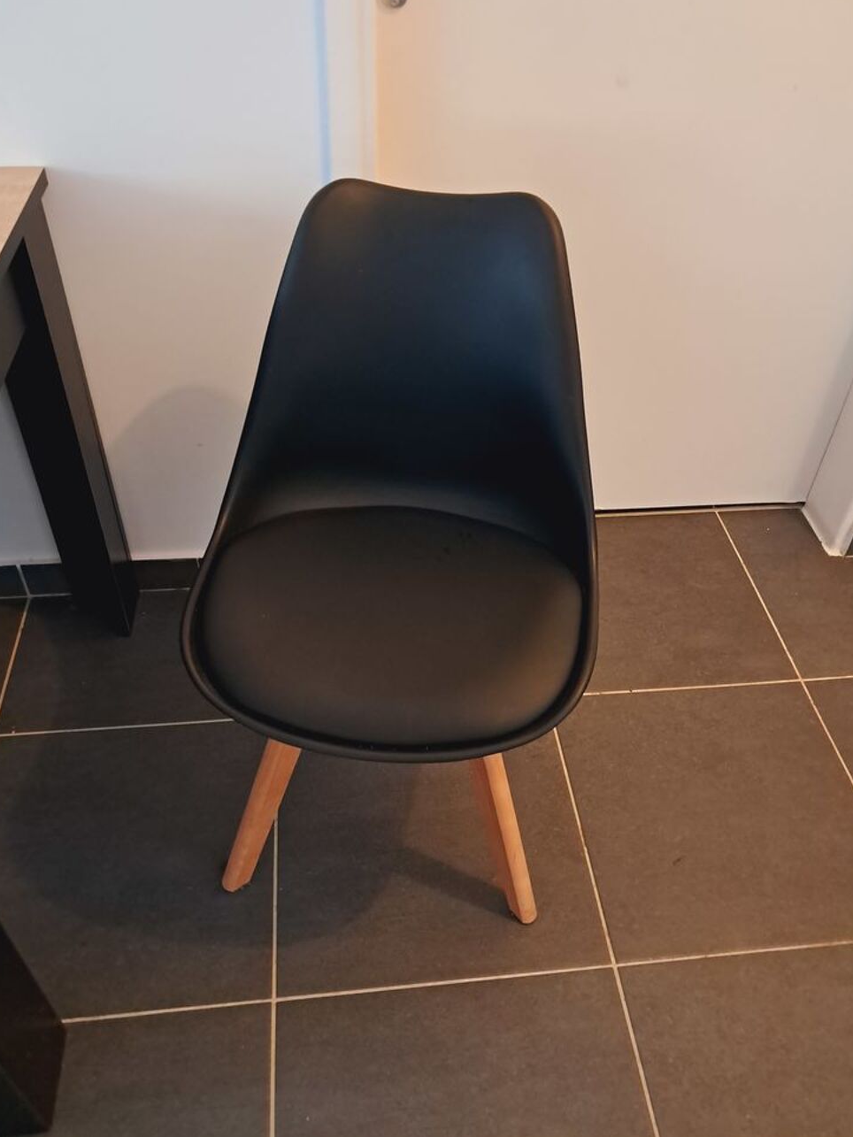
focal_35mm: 28
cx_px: 430
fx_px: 920
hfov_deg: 49.8
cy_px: 550
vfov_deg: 63.4
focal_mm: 4
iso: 1000
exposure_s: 1/20
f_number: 1.8
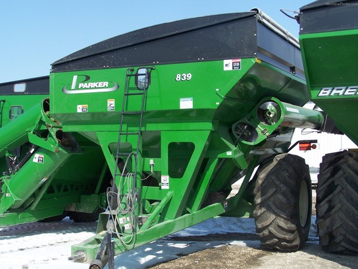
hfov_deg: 37.5
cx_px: 179
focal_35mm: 51
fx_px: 527
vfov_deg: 28.6
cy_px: 134
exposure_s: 1/750
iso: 80
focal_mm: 8.5
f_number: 4
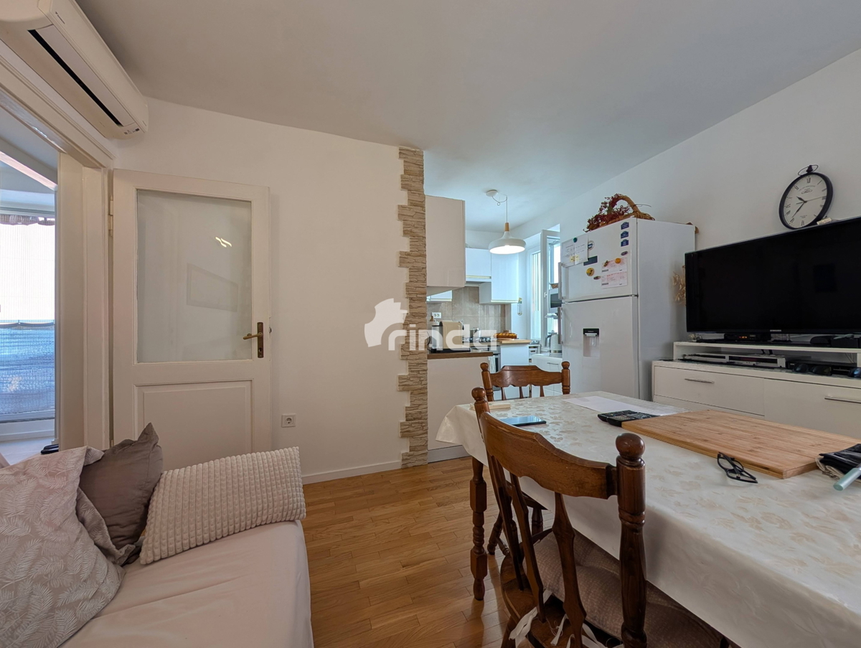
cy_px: 324
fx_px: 299
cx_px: 430
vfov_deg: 94.6
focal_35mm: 12
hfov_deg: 110.5
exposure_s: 1/150
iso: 58
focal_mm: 2.02
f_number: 1.7
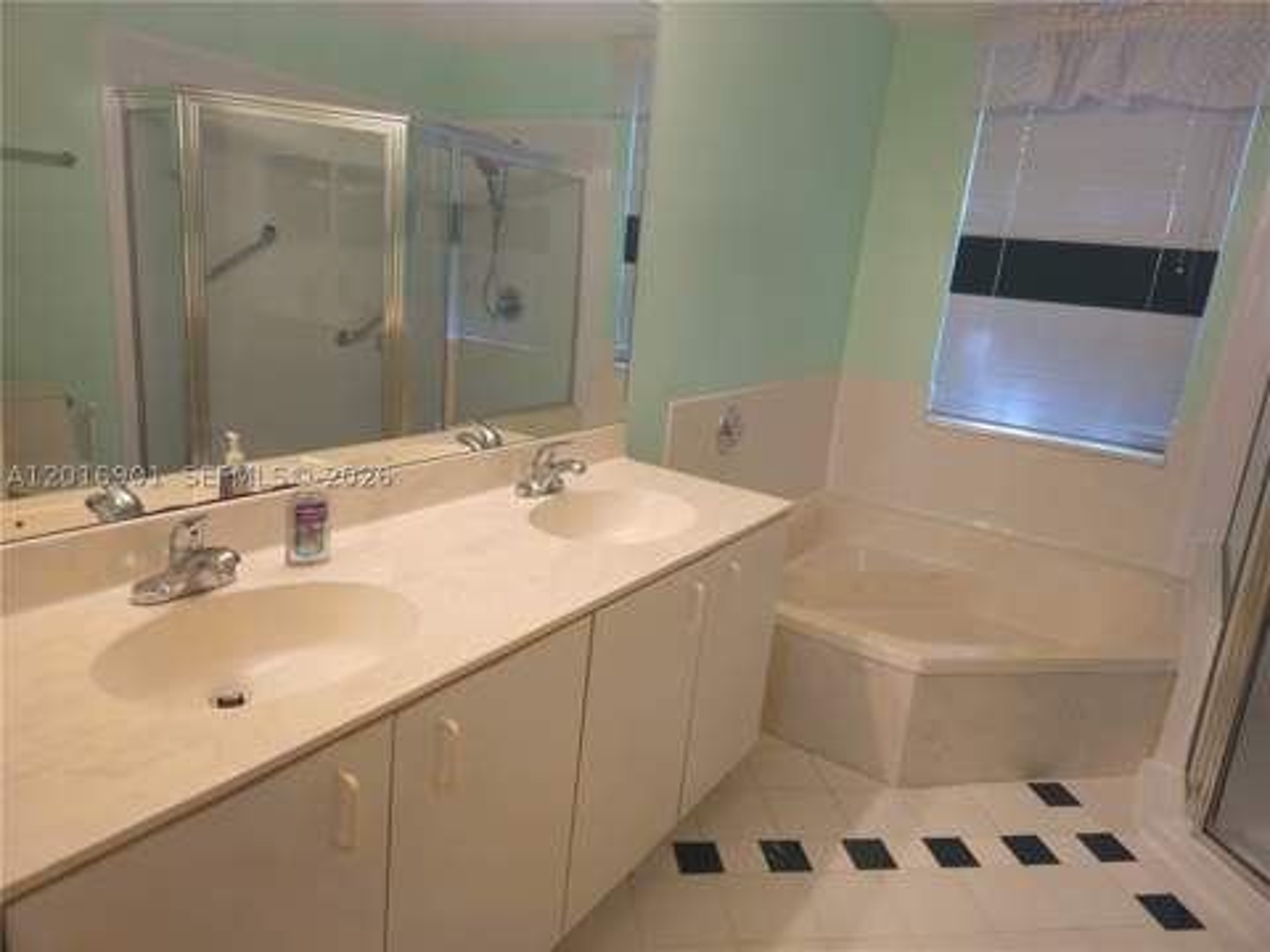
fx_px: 844
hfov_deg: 73.9
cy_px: 476
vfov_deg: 58.9
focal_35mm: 23
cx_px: 635
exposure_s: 1/60
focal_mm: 6.3
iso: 40
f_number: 1.7
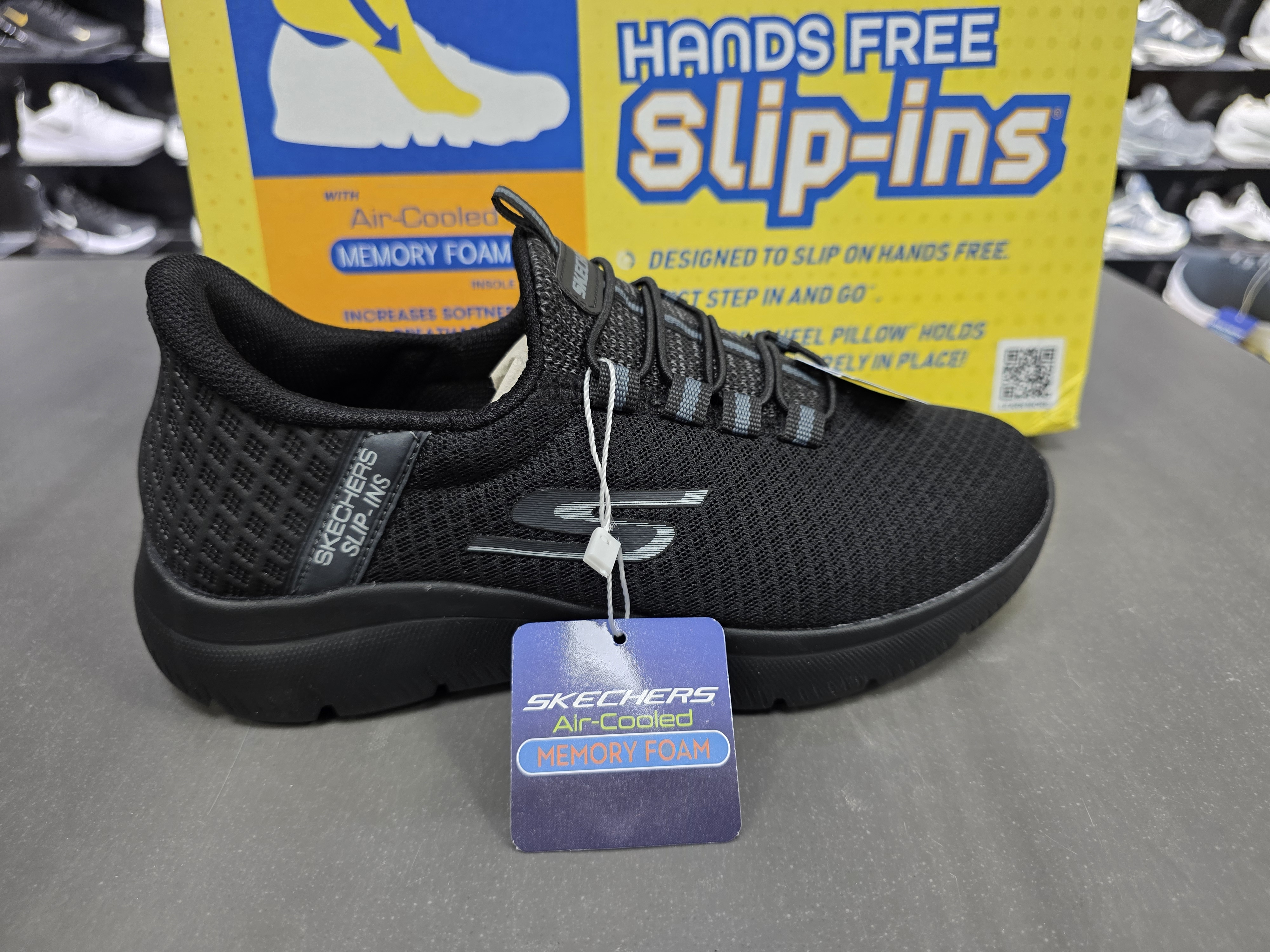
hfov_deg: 73.9
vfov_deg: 58.9
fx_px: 844
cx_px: 635
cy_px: 476
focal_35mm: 23
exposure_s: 1/100
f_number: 1.7
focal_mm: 6.3
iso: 250
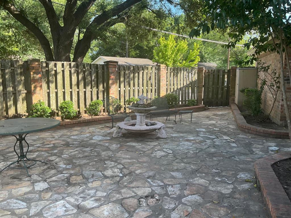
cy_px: 109
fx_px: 244
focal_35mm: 29
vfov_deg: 48.2
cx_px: 146
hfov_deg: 61.7
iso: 20
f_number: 1.8
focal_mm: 3
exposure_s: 1/165
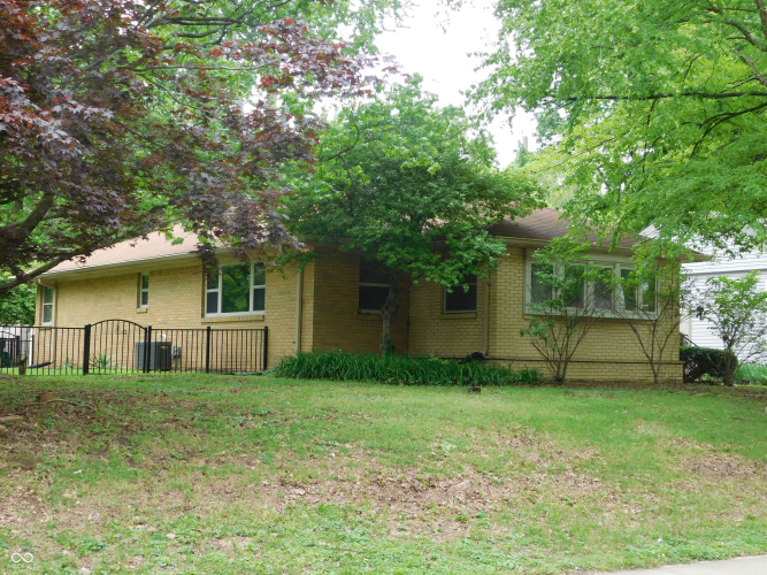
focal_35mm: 59
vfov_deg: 24.8
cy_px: 288
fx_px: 1307
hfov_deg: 32.7
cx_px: 384
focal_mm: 10.4
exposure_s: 1/100
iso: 125
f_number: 4
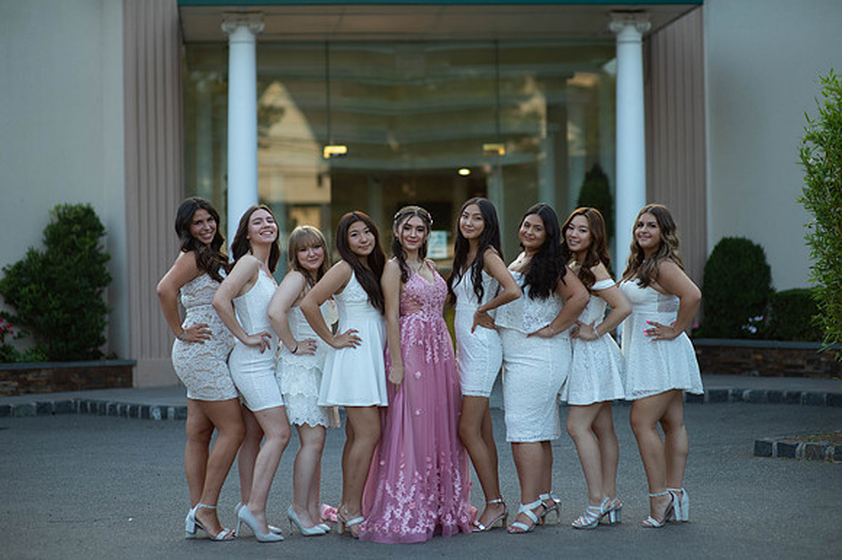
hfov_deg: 23.9
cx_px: 421
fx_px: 1987
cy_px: 280
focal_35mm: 85
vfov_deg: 16.1
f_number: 2
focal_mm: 85
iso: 250
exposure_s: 1/1000
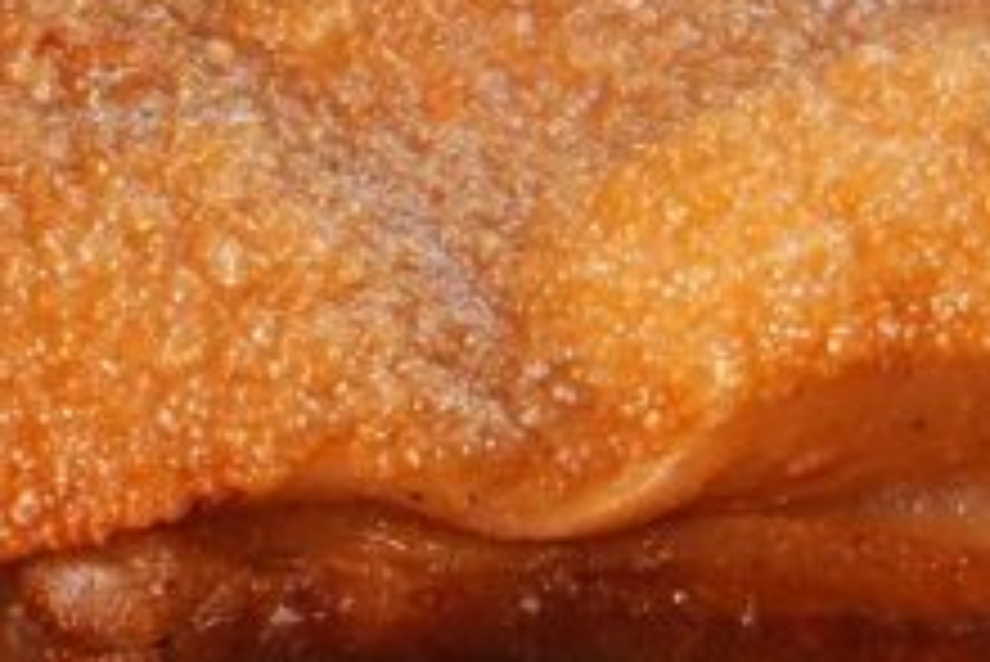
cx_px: 752
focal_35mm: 629
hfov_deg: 3.3
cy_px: 2
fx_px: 17308
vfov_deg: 2.2
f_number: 16
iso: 100
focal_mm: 90
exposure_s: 1/2.5
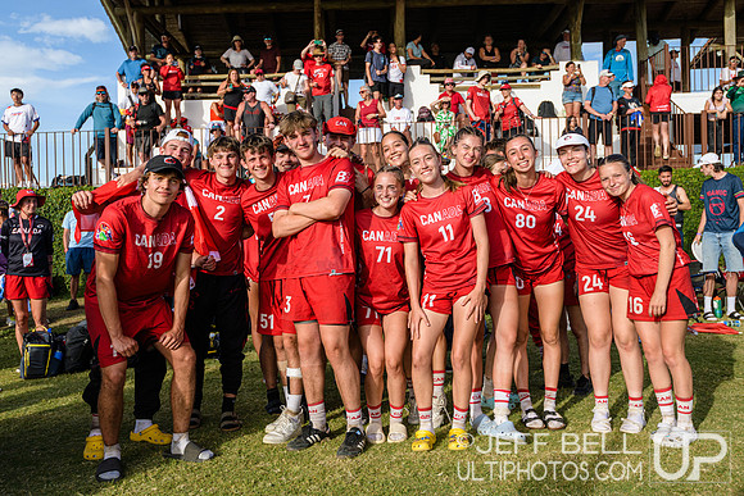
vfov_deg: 37.9
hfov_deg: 54.4
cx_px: 372
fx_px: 723
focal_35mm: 35
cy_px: 248
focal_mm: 35
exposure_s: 1/500
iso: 160
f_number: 5.6
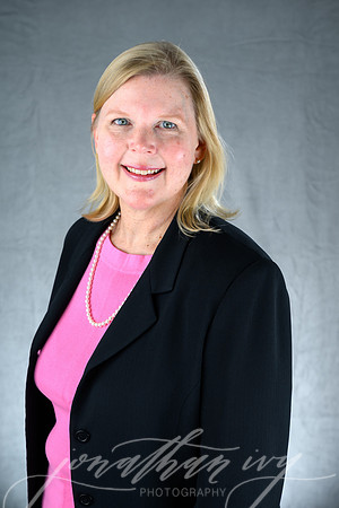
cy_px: 254
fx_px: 989
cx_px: 170
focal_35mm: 70
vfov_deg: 28.8
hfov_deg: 19.5
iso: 100
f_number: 7.1
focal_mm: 70
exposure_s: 1/200
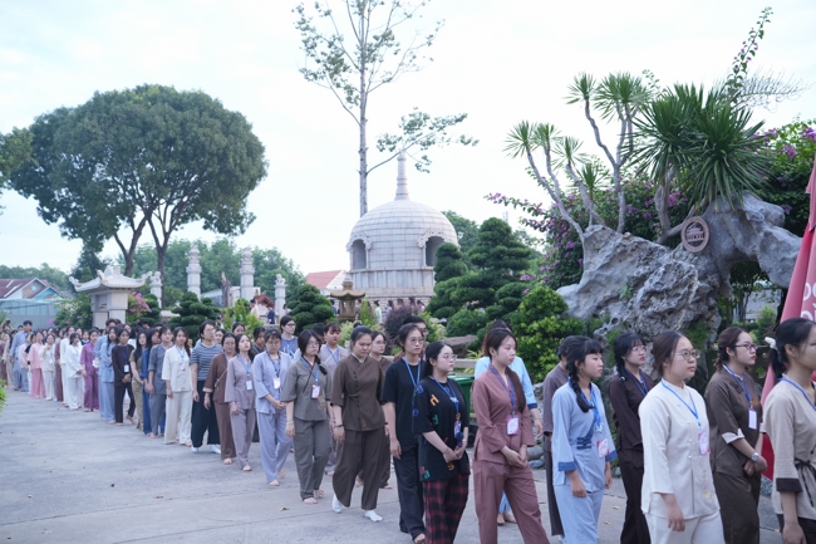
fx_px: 793
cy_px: 272
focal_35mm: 35
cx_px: 408
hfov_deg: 54.4
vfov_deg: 37.8
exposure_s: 1/400
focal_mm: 35
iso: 1250
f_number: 3.2
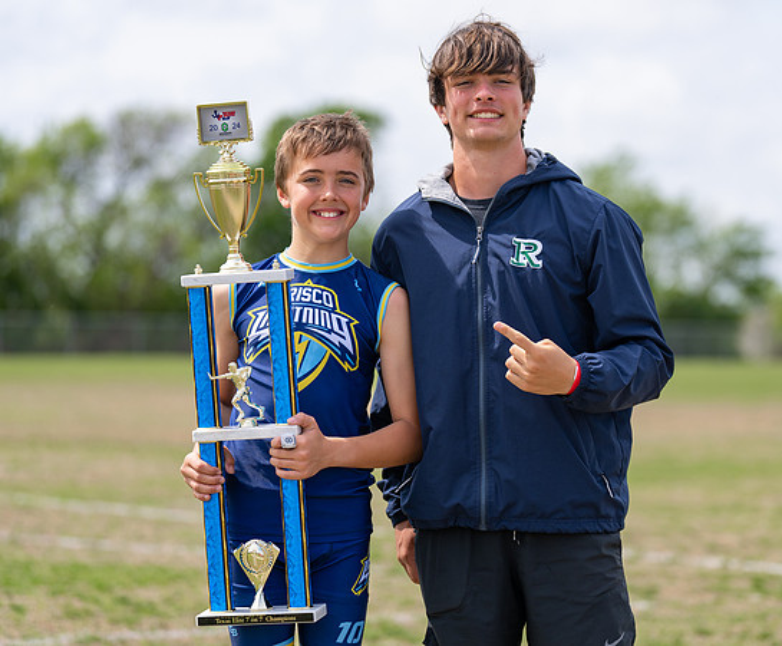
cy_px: 319
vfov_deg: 12.0
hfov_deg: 14.5
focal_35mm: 131
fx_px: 3075
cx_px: 489
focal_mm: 111
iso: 100
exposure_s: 1/1600
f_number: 2.8
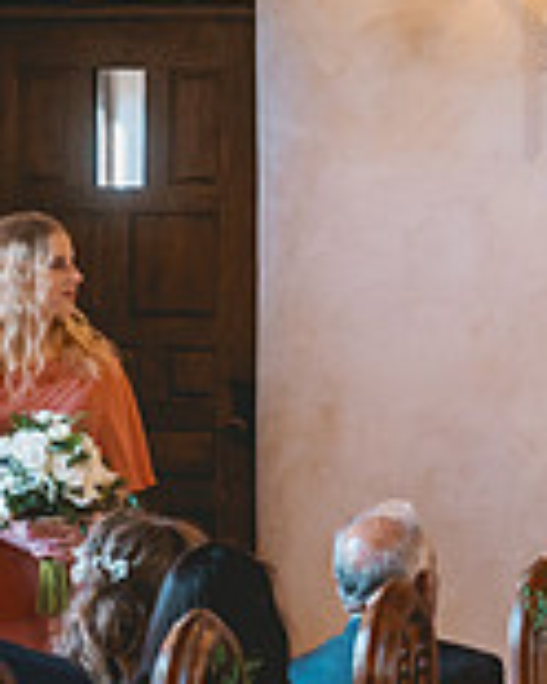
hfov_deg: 6.0
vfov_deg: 7.7
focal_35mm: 252
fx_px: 5100
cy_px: 453
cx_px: 1138
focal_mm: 70
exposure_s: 1/160
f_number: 2.8
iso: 1250
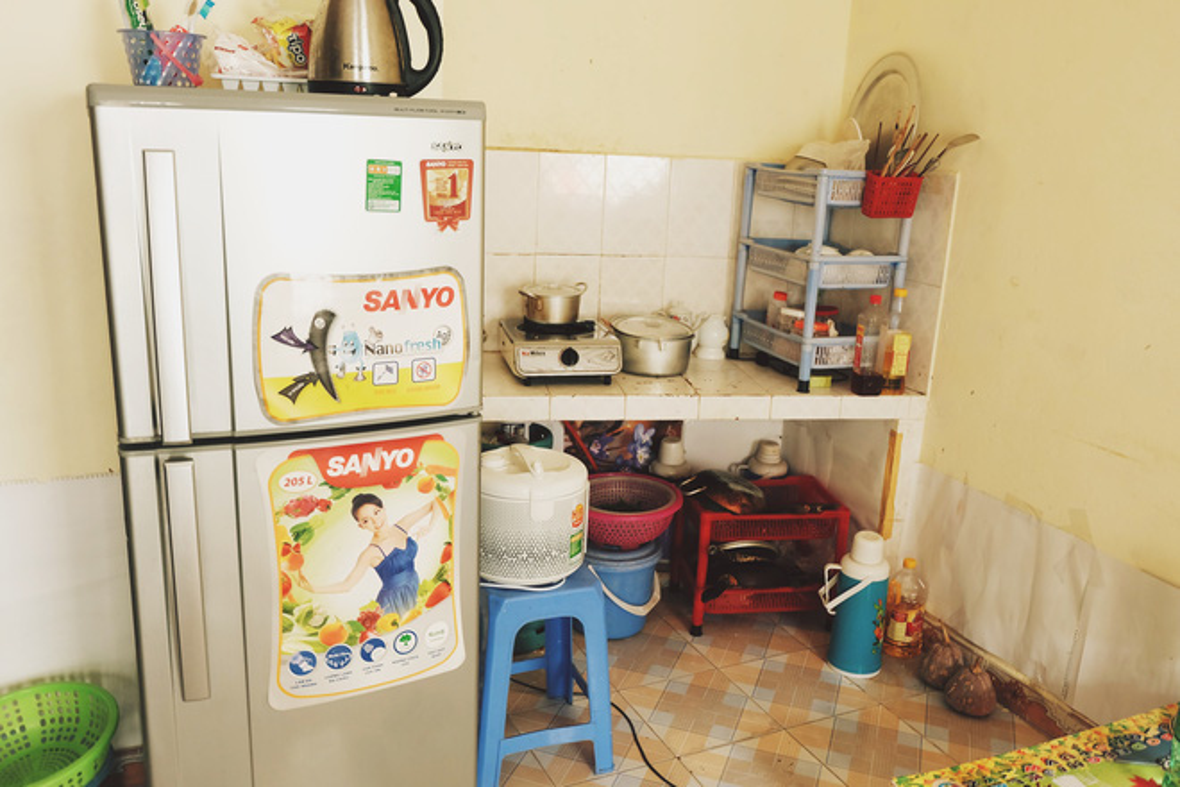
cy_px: 394
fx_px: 983
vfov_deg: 43.6
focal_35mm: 30
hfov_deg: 61.9
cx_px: 590
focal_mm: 20.1
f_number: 3.8
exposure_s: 1/5
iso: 800
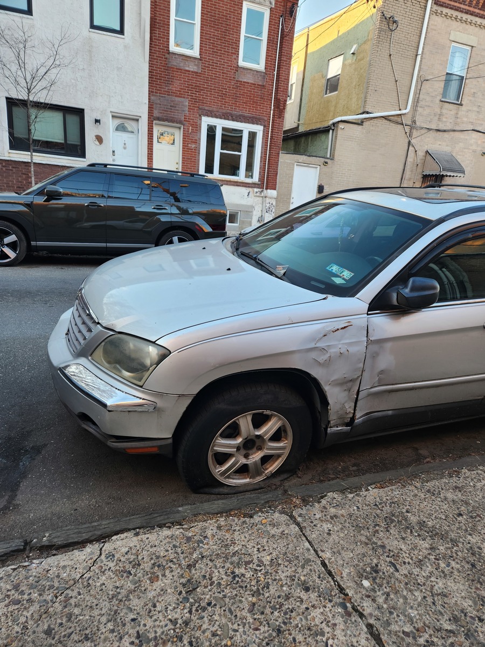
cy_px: 324
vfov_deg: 73.9
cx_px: 242
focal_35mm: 23
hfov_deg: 58.9
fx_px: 430
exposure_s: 1/180
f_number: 1.8
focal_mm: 5.4
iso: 80
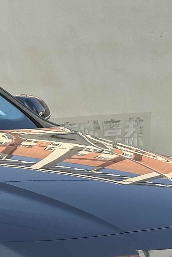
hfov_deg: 6.9
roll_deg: +0.3
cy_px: 248
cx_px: -155
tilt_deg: -9.4
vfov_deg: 10.6
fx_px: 1375
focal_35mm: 192
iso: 64
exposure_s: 1/1289
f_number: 1.78
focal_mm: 6.86
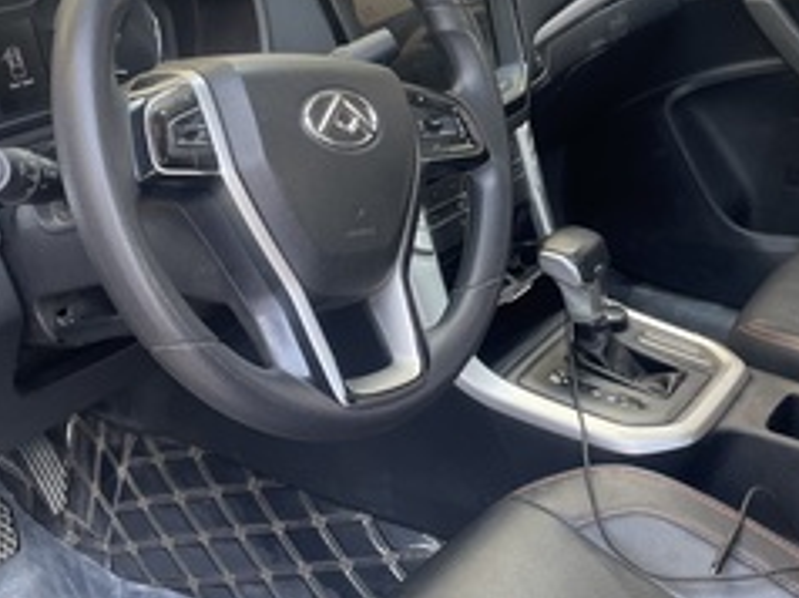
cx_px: 421
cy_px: 156
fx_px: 1153
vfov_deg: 28.7
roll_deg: -1.4
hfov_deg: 38.2
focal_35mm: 50
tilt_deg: -19.7
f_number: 1.6
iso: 80
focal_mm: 4.2
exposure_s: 1/121
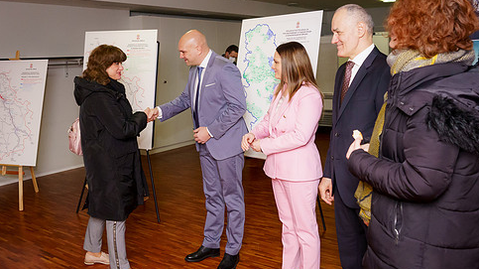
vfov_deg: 32.5
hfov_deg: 55.0
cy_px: 93
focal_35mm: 36
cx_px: 197
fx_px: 457
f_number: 4
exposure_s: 1/250
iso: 2500
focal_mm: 24
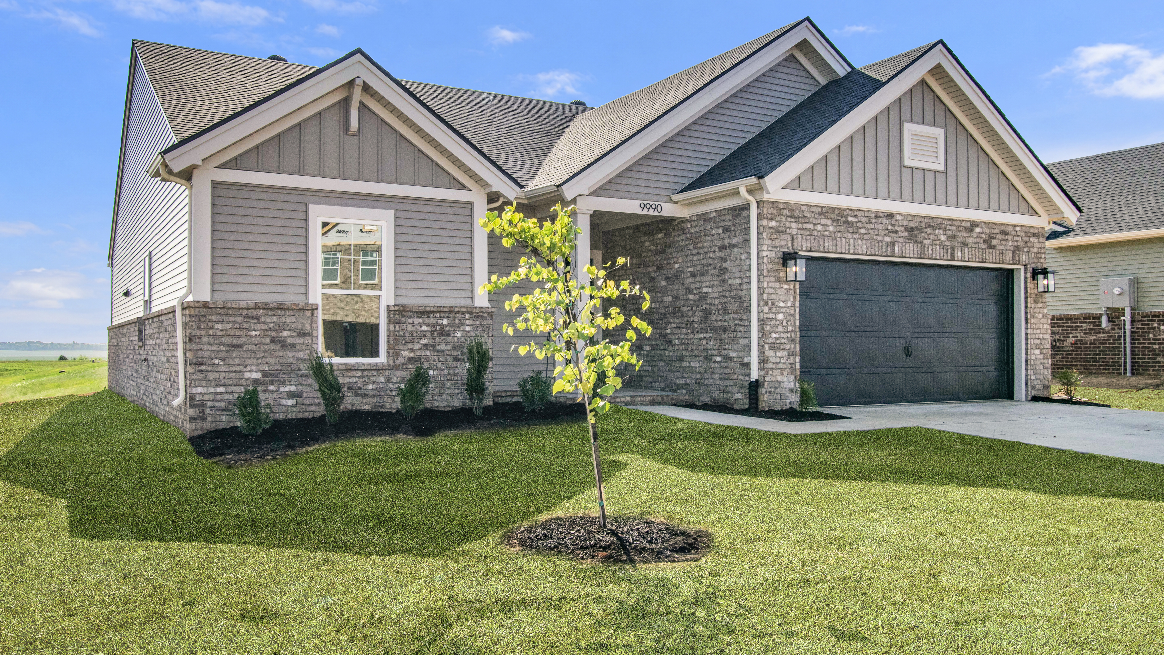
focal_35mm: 25
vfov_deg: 46.5
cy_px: 262
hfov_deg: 75.1
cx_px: 585
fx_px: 758
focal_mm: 15
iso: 200
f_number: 10
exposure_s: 1/400
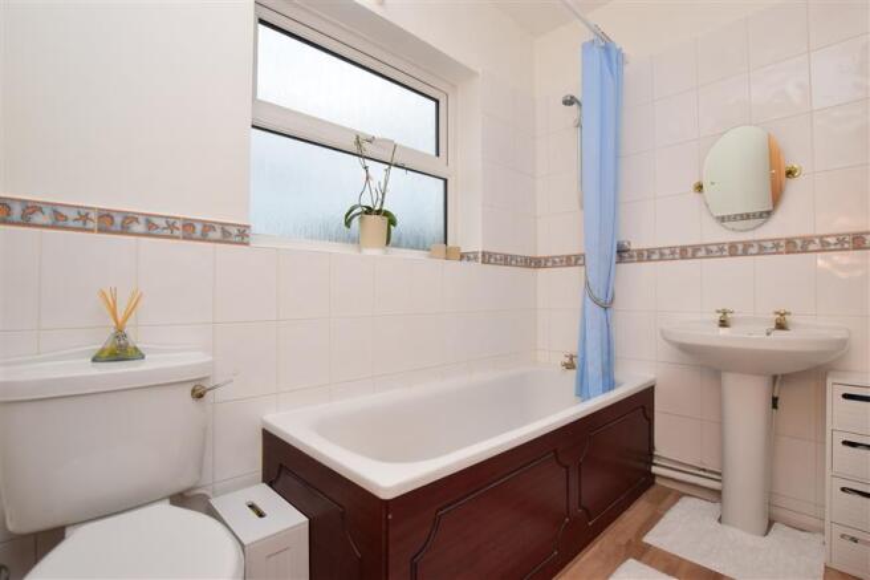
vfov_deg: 72.0
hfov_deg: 95.0
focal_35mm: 16
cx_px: 435
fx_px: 399
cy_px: 290
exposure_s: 1/200
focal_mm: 11
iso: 400
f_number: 10
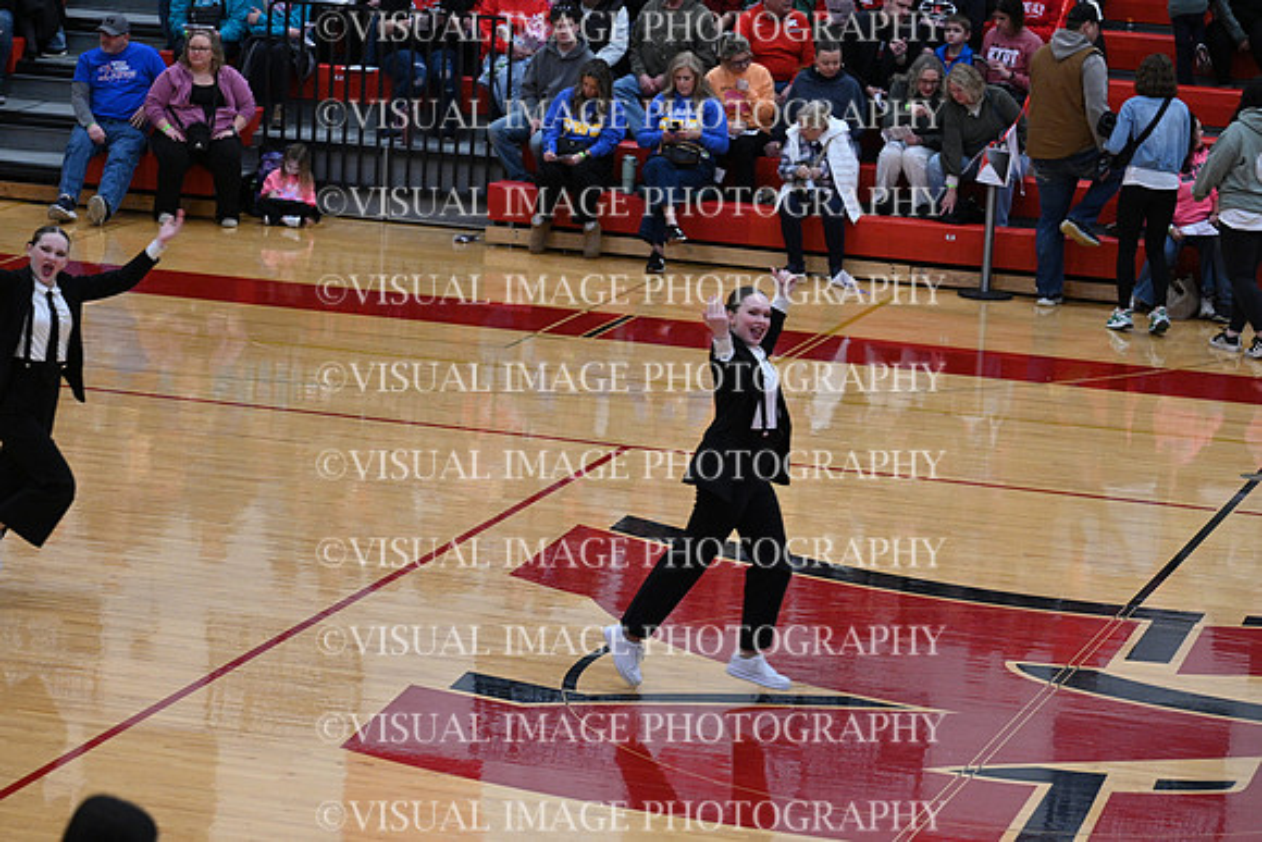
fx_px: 4558
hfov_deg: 15.8
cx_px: 631
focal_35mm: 130
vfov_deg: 10.6
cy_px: 421
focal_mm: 130
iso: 4000
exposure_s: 1/400
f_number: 4
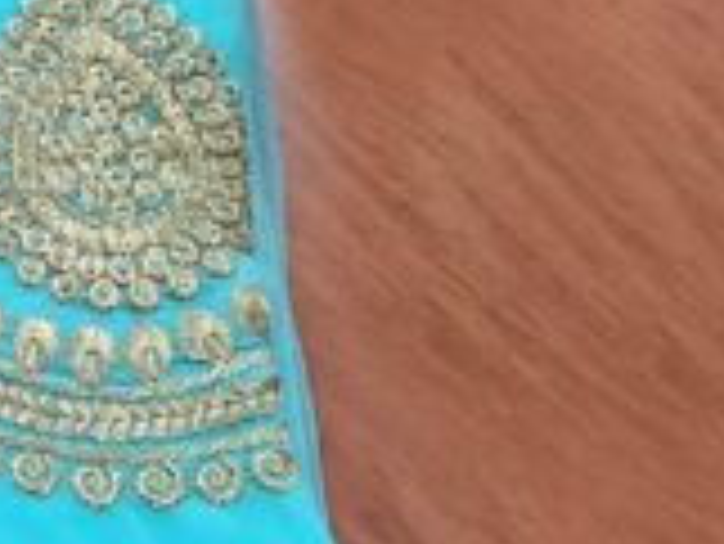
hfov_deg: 14.8
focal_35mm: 113
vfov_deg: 13.1
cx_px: -643
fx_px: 2365
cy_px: 294
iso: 250
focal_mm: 5.4
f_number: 1.8
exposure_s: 1/120
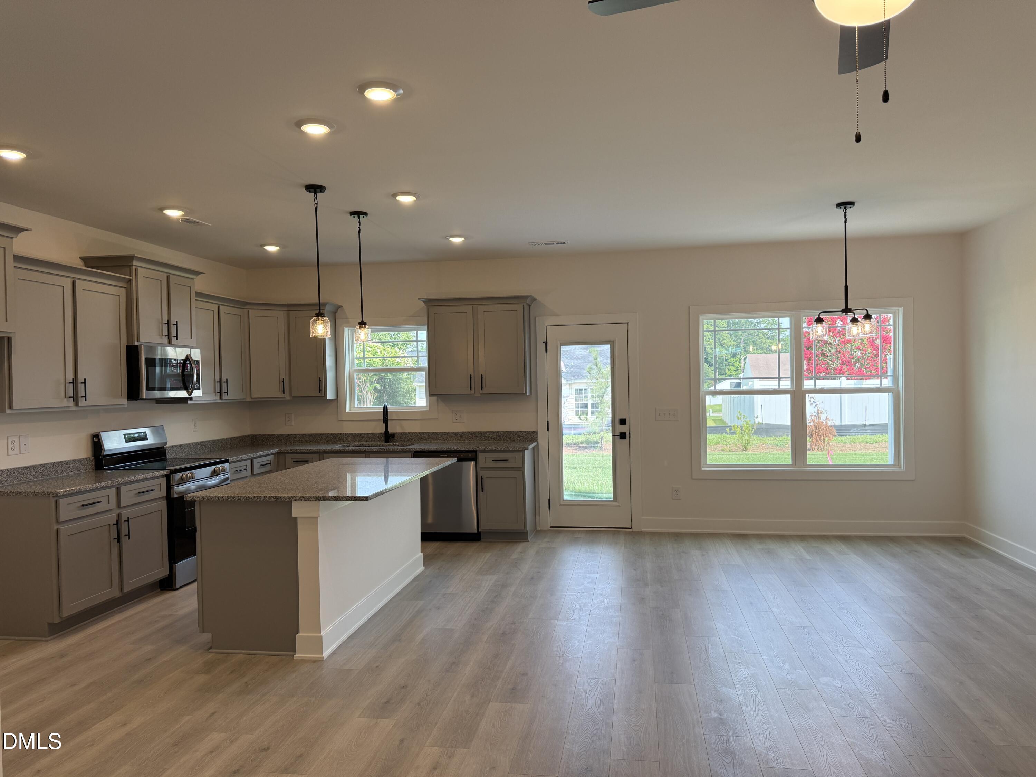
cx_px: 518
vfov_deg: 56.8
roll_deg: +0.9
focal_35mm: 24
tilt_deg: -0.7
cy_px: 388
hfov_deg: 71.6
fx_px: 718
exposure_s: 1/297
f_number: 1.78
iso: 100
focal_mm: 6.76
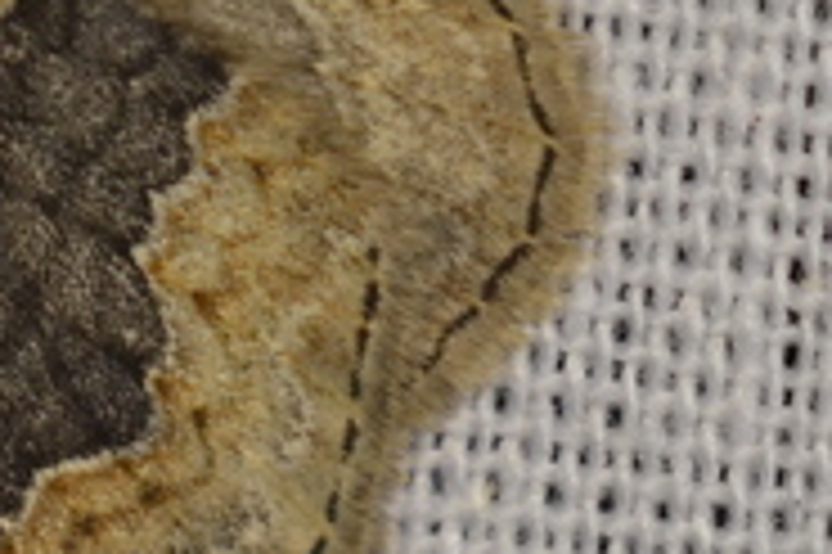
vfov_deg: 1.0
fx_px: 33287
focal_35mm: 1442
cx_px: 112
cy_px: -423
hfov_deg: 1.4
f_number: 4
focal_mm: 185
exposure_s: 1/125
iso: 400
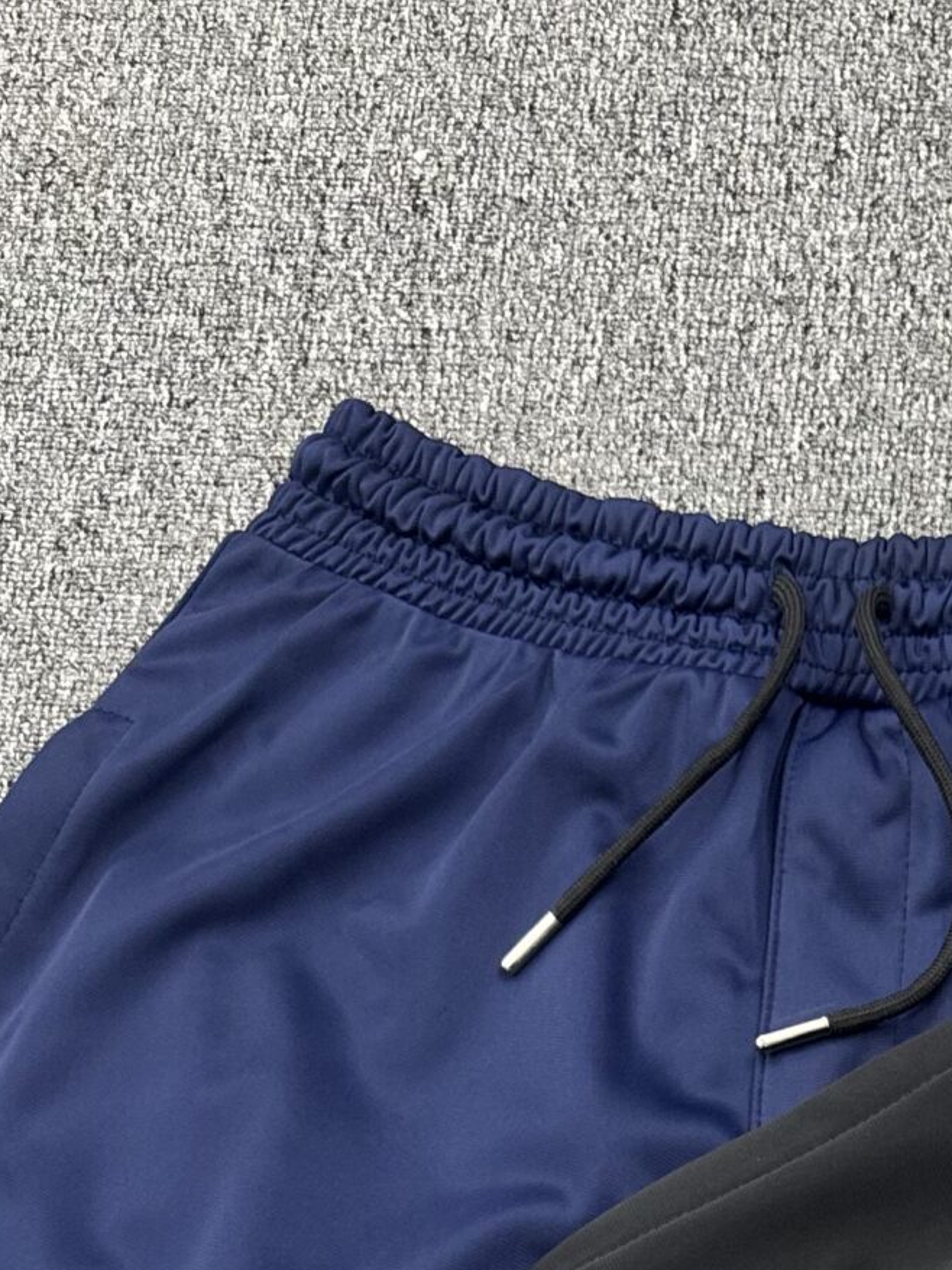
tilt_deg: -74.8
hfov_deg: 20.0
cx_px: 1059
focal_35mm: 70
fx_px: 2568
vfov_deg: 24.2
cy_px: 1662
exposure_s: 1/100
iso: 200
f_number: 1.78
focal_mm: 6.76
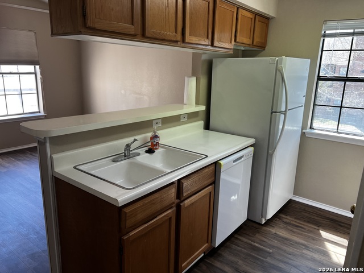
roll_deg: -1.1
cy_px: 136
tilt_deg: -14.0
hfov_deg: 67.3
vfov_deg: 53.1
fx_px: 273
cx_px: 182
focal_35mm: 26
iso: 64
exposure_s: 1/120
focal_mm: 5.7
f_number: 1.5
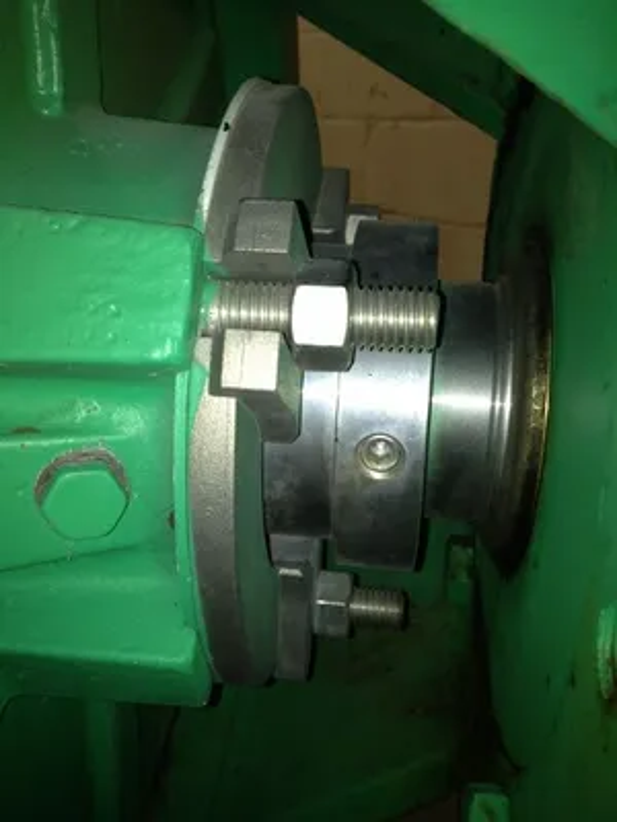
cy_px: 411
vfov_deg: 52.6
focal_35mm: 35
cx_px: 308
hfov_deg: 40.7
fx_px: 832
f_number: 2.4
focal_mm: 4.28
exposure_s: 1/38
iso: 50
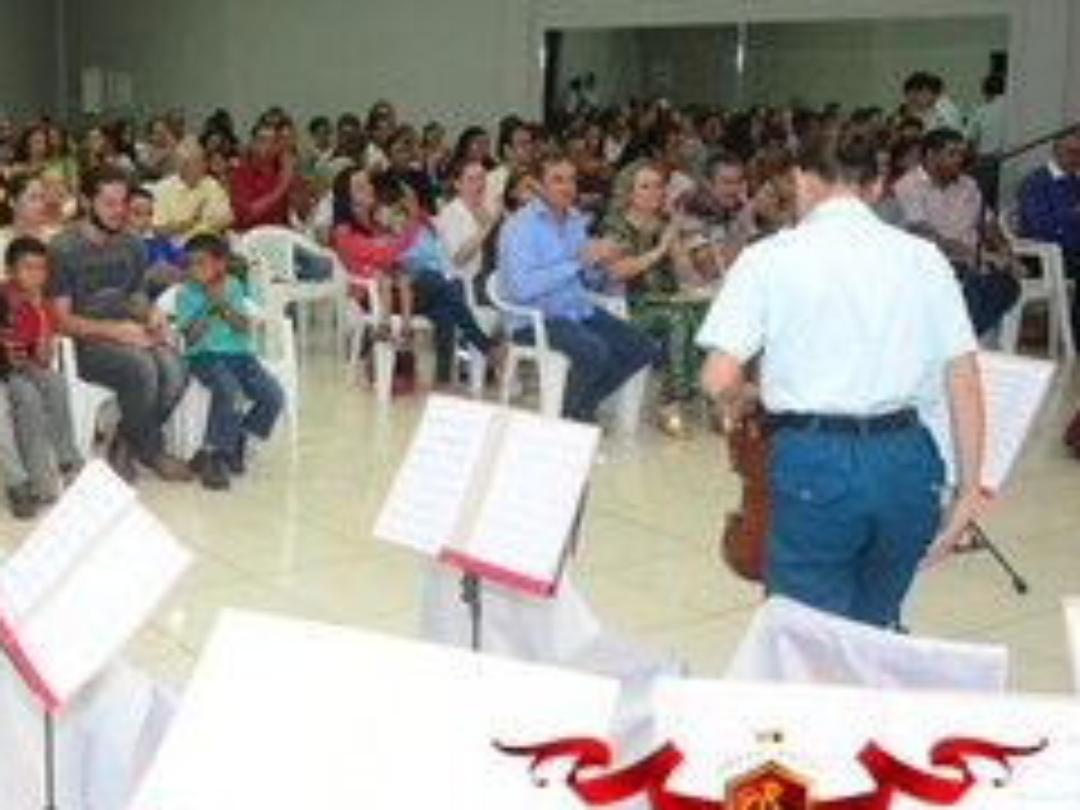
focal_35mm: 54
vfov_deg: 27.0
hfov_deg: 33.5
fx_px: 1685
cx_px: 94
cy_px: 346
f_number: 3.5
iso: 1600
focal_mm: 20
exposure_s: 1/80
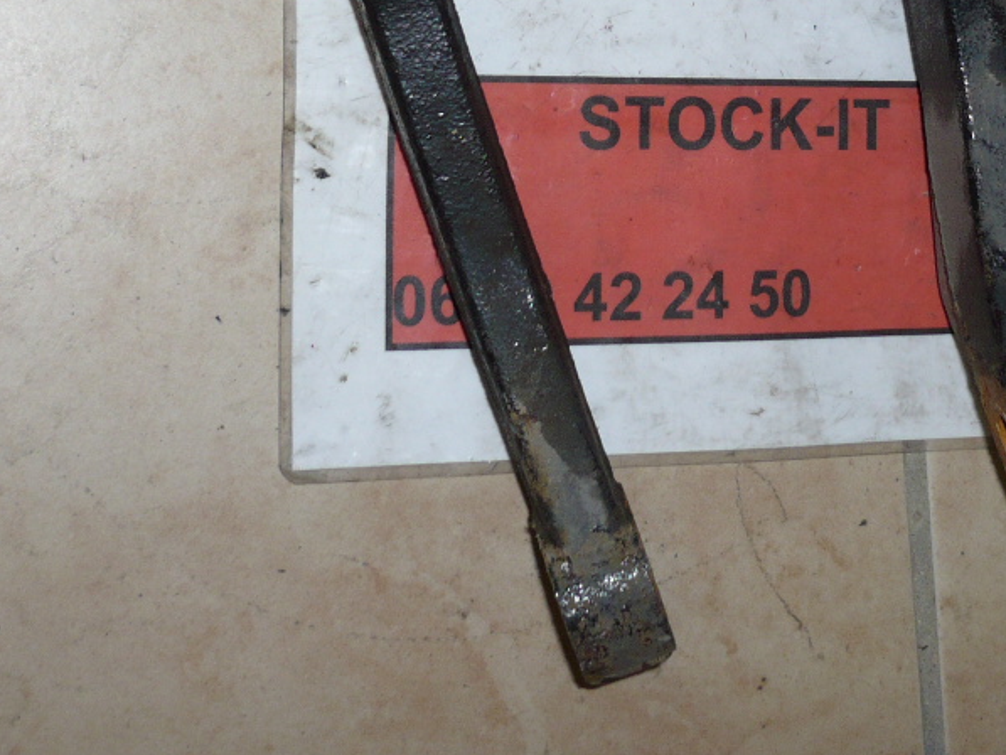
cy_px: -25
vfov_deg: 19.0
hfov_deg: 25.7
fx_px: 2180
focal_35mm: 75
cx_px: 726
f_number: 2.8
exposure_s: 1/30
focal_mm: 5.8
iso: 100
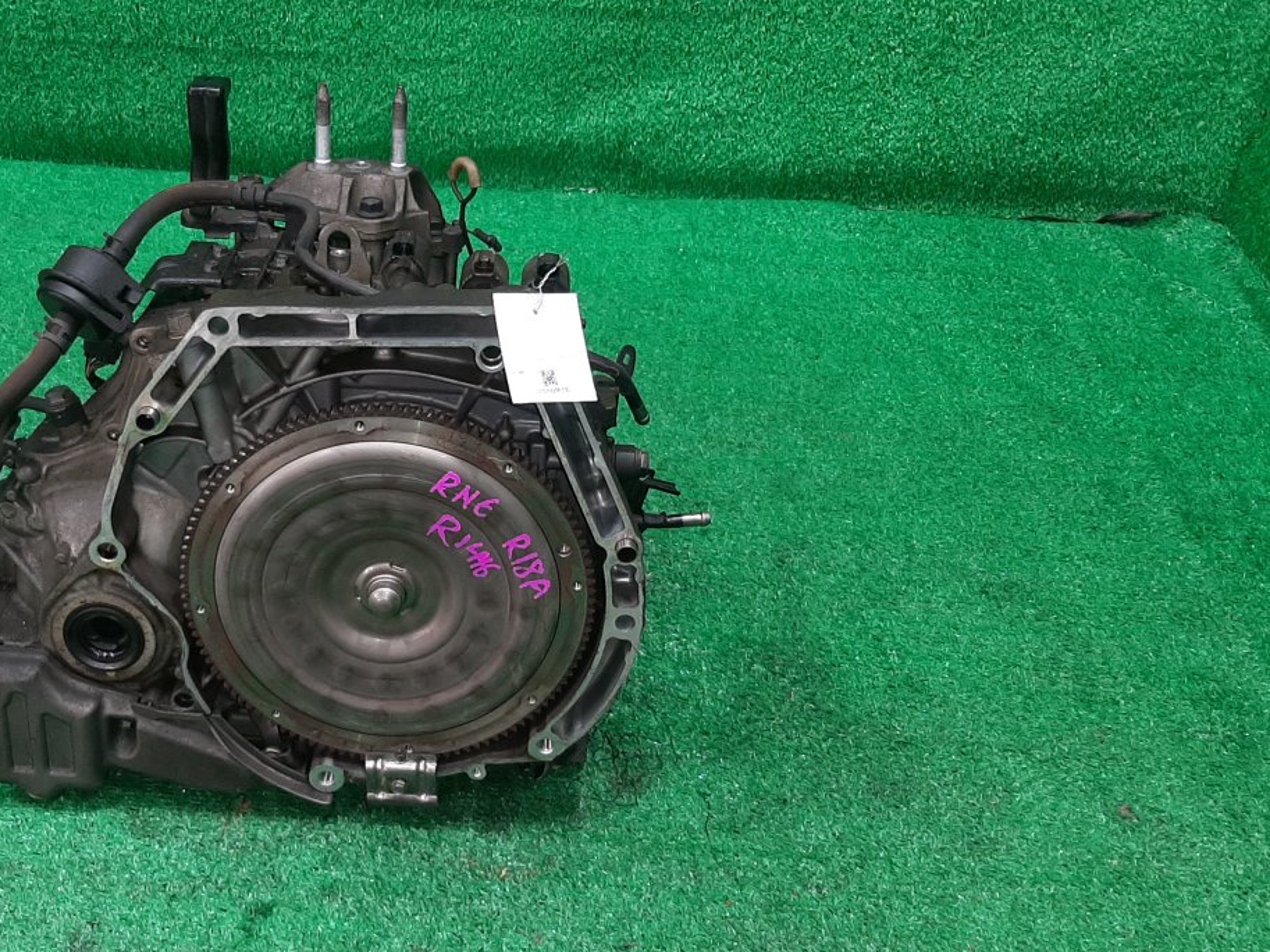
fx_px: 1504
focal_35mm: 41
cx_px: 380
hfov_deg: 44.8
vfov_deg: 35.0
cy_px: 571
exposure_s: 1/50
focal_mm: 3.93
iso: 106
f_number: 1.7
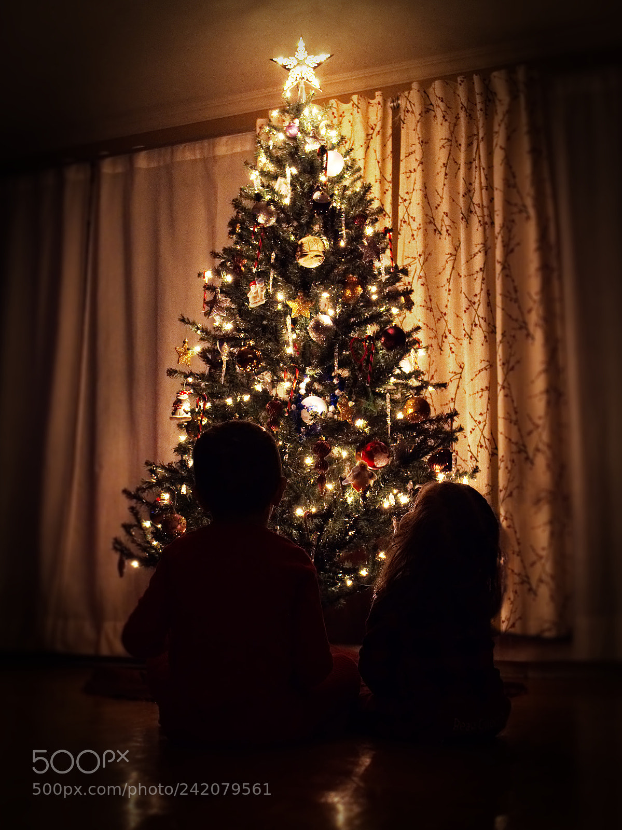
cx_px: 311
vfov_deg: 51.4
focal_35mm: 36
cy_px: 415
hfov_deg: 39.6
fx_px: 863
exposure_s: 1/15
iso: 800
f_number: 3.3
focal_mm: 18
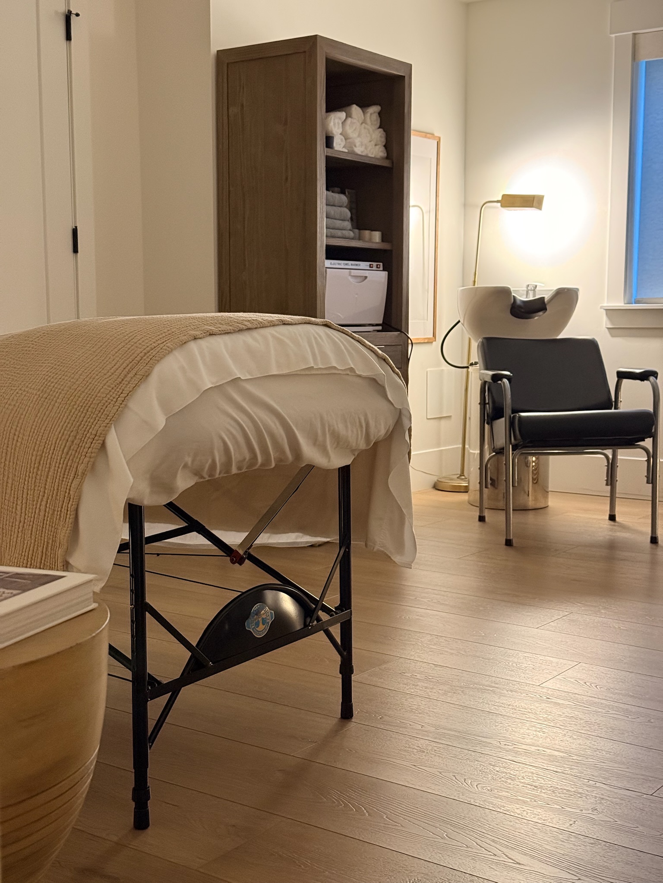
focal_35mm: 48
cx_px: 332
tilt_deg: -6.0
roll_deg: -0.4
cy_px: 442
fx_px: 1226
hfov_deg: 30.3
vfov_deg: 39.7
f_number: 1.78
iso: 400
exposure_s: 1/30
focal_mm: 6.76
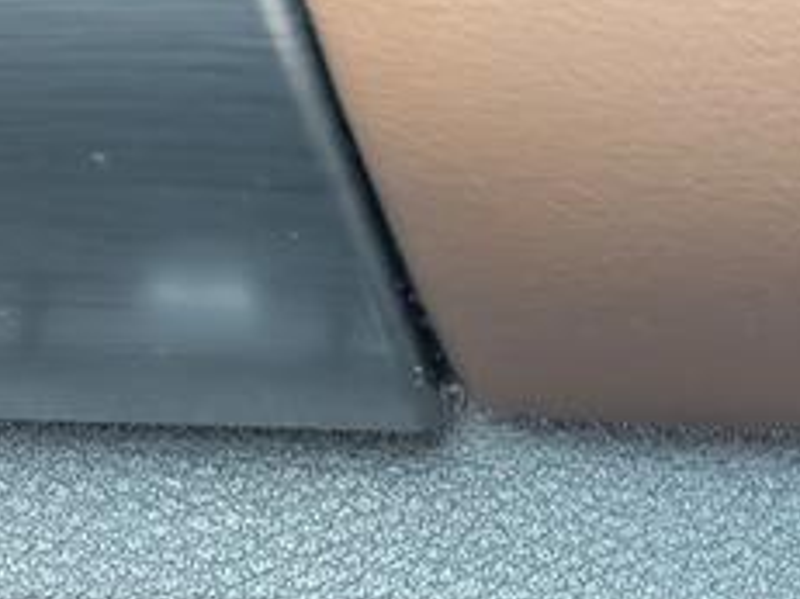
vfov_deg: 10.7
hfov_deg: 14.2
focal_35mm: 136
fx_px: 3141
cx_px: -62
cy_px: 755
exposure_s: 1/135
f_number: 1.68
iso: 778
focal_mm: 6.9
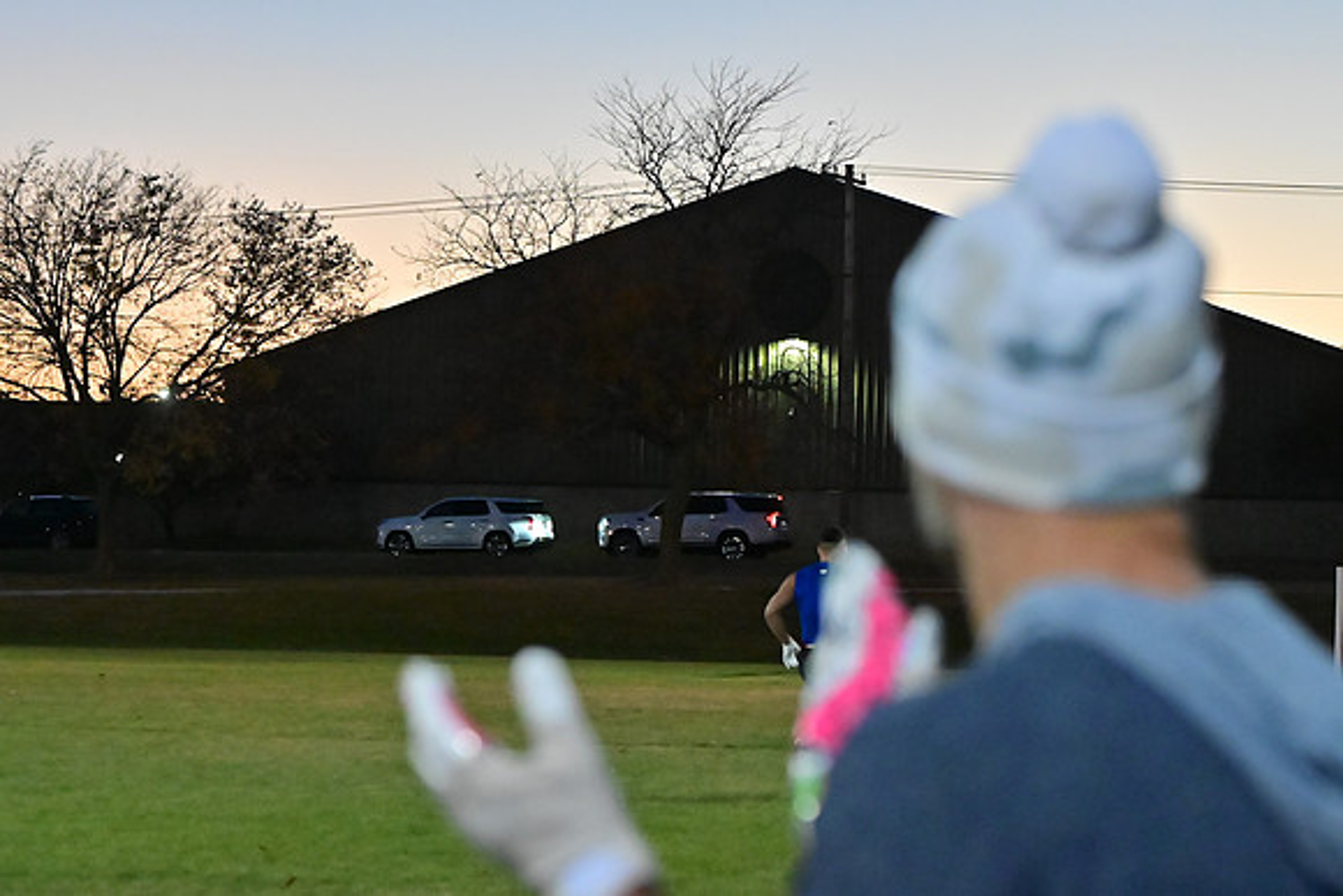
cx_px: 672
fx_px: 3918
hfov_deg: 19.5
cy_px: 448
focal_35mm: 105
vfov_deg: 13.0
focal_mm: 70
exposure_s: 1/640
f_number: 4
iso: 6400
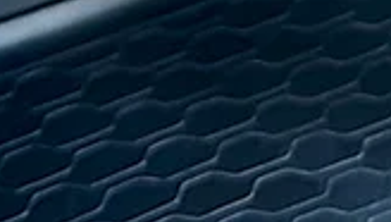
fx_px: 1589
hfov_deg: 14.0
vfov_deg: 7.3
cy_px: -381
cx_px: 248
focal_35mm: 153
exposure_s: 1/43
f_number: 1.78
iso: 250
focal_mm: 6.86
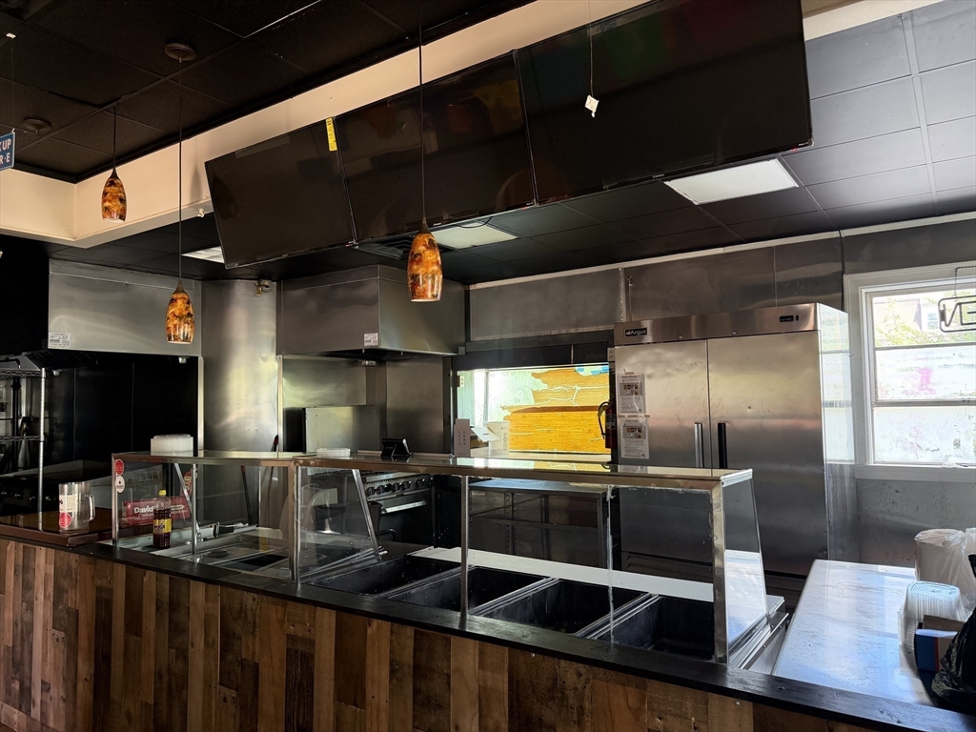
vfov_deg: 56.8
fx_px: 677
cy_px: 366
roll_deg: +1.4
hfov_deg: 71.6
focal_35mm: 24
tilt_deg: +2.8
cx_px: 488
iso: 200
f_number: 1.78
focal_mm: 6.76
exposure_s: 1/63
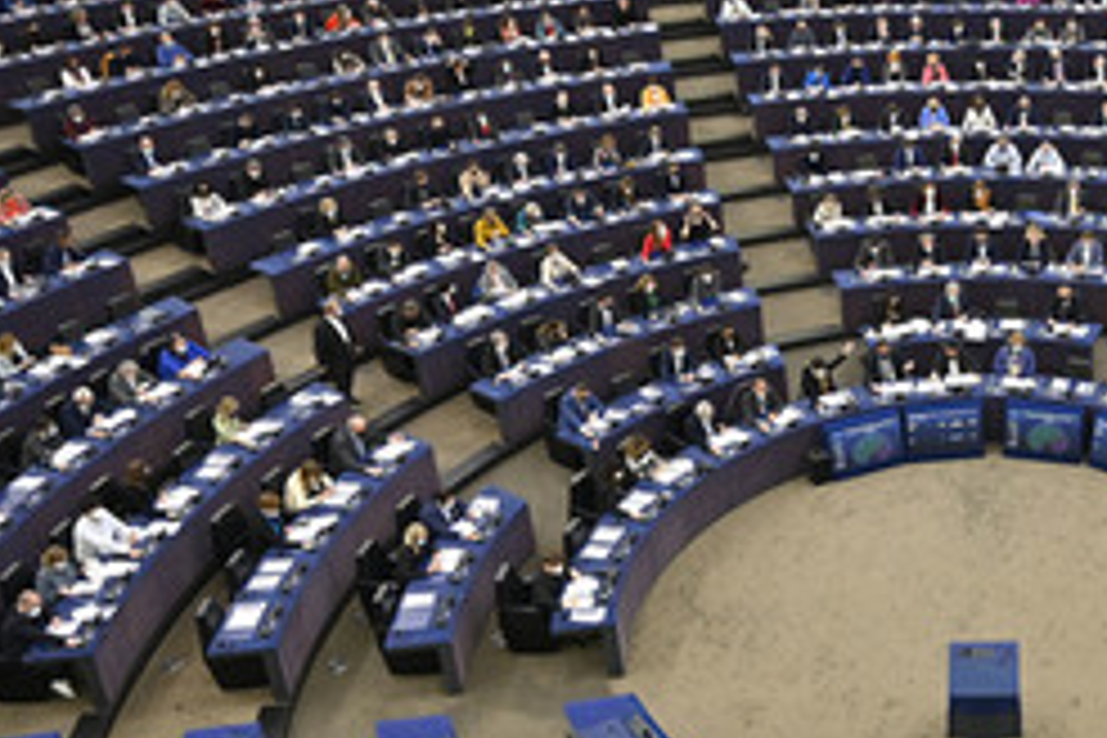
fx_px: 1353
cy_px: 315
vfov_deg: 30.5
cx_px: 1001
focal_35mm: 44
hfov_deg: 41.0
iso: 1250
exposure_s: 1/320
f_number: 4
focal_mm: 24
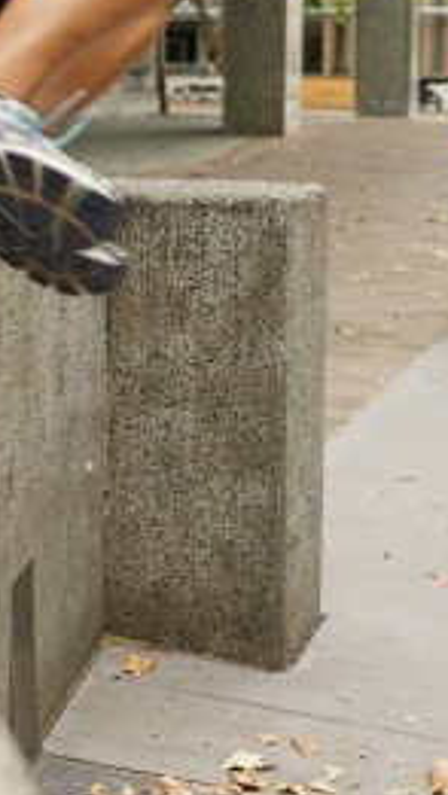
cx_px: -58
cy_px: 123
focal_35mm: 94
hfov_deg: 12.6
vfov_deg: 22.3
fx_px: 1983
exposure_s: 1/400
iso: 320
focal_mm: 35
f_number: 4
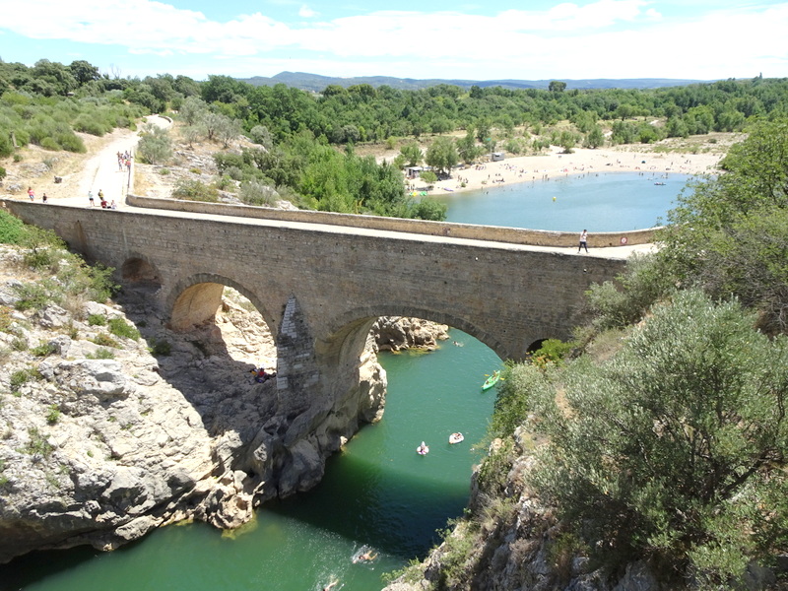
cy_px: 296
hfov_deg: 71.6
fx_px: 546
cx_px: 394
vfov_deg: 56.8
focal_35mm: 24
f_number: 3.5
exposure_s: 1/640
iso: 80
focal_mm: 4.1
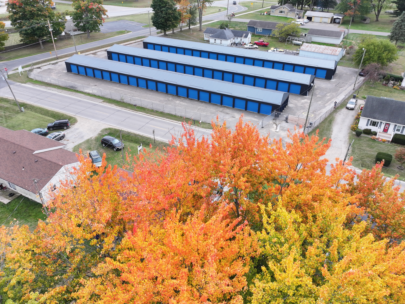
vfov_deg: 56.8
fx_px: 281
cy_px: 152
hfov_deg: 71.6
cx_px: 202
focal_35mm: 24
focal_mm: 12.29
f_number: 2.8
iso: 120
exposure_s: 1/400
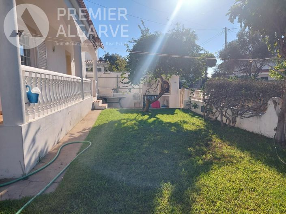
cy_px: 107
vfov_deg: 56.8
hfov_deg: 71.6
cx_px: 143
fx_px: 198
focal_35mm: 24
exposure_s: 1/1241
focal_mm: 5.23
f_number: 1.8
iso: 40
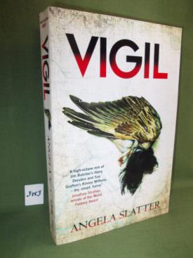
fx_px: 208
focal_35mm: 28
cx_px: 96
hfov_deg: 49.7
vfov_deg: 63.5
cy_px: 129
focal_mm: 4
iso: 200
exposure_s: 1/25
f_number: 2.7
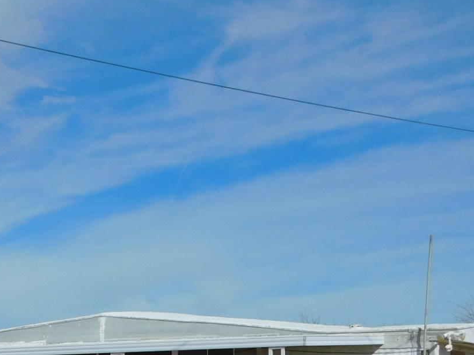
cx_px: -26
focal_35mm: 100
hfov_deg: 19.0
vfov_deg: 14.4
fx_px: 1369
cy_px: 404
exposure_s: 1/800
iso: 125
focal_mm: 6.3
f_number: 7
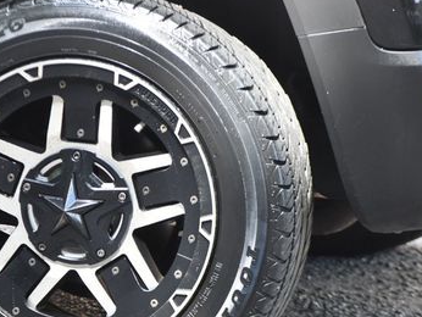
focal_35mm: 332
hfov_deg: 6.0
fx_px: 4050
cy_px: 207
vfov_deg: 4.5
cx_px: 80
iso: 640
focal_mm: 125
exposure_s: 1/250
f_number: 4.8
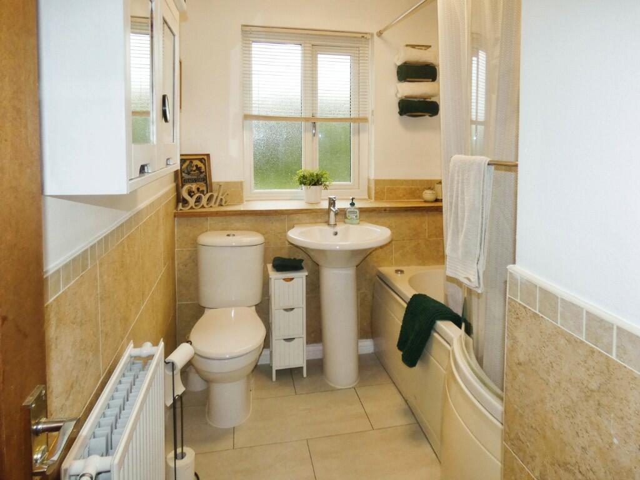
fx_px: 370
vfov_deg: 66.0
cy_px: 240
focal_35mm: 20
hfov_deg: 81.7
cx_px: 320
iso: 200
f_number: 2.8
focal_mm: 3.6
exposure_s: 1/60
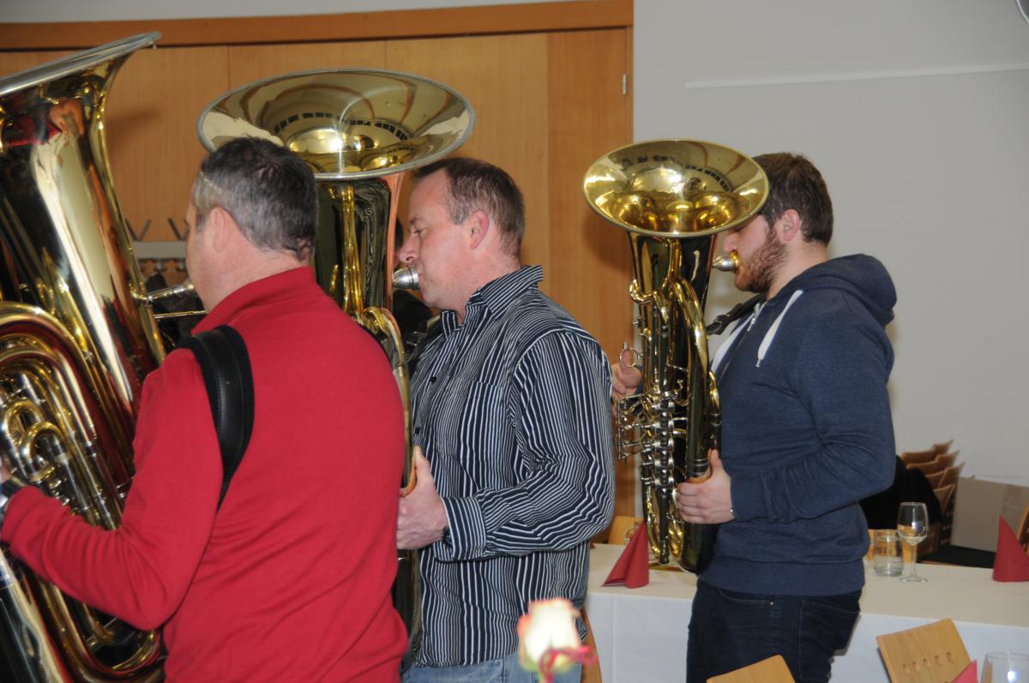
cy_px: 342
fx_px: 2484
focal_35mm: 87
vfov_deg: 15.7
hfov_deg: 23.4
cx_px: 514
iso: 400
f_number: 5
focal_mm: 58
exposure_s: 1/60
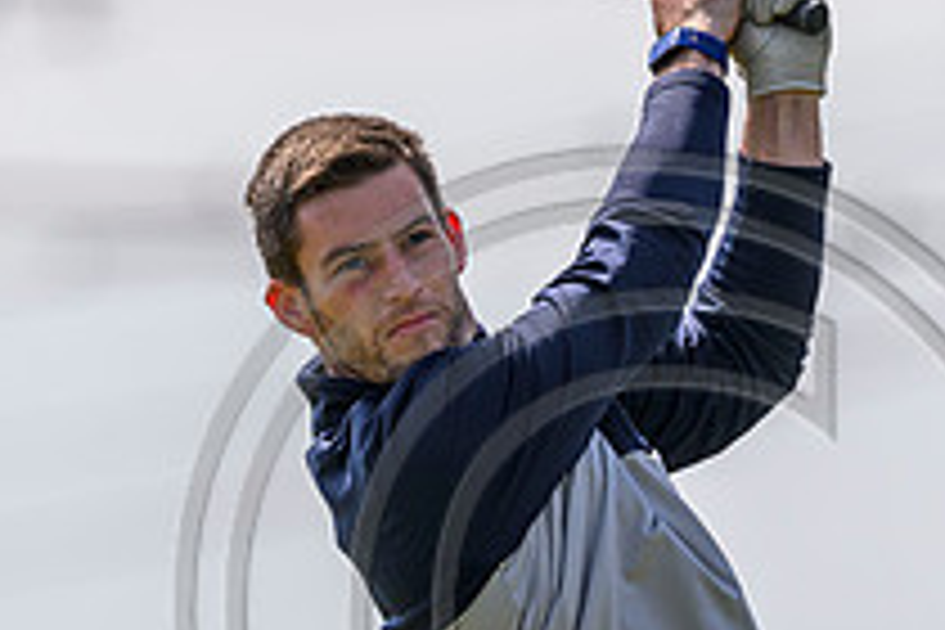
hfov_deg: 1.9
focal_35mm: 1107
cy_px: 605
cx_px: 634
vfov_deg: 1.2
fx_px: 29056
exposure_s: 1/5000
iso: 500
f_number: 4
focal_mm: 400
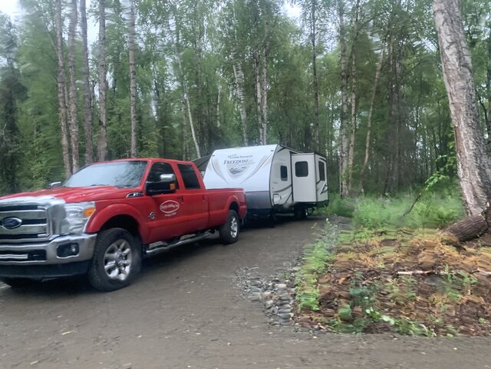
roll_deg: +4.8
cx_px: 246
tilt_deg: +7.9
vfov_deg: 53.1
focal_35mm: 26
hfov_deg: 67.3
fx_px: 369
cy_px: 184
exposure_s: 1/60
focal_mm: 4.25
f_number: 1.8
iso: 200
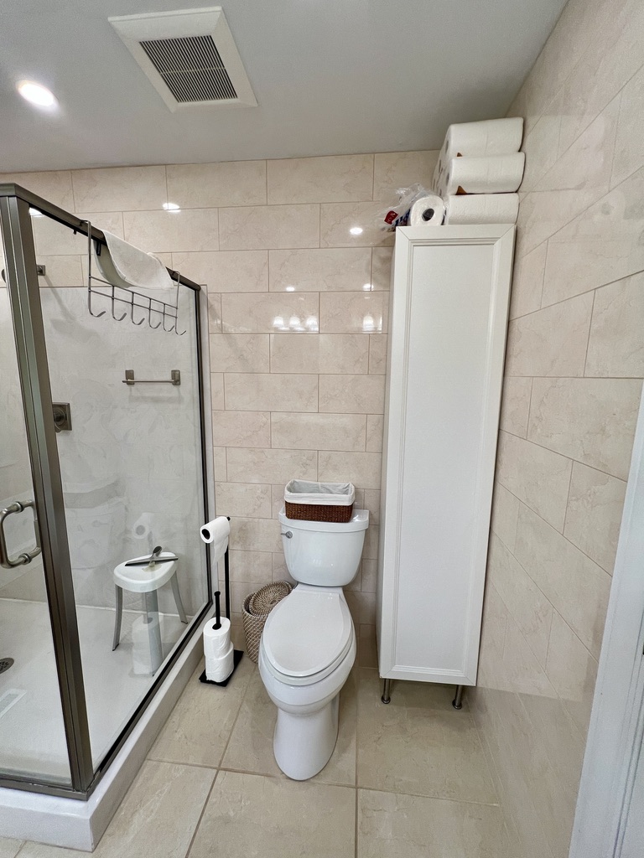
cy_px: 429
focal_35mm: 13
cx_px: 322
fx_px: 322
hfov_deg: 89.9
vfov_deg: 106.2
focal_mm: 1.57
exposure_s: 1/120
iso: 80
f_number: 1.8
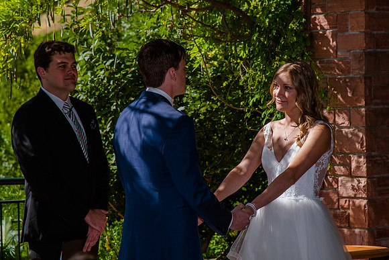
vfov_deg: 9.7
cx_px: 223
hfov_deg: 14.4
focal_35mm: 142
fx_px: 1535
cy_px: 111
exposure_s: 1/250
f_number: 8
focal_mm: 120
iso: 200
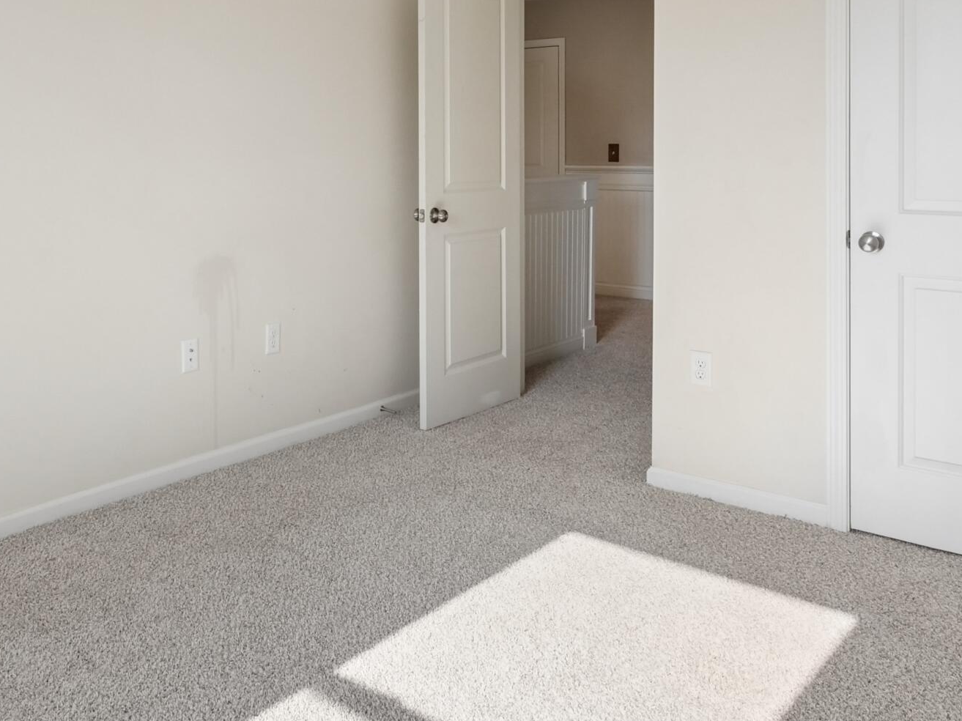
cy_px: 184
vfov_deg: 42.8
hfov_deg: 55.6
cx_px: 317
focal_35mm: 32
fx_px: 889
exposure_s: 1/200
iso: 640
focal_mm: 7
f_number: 7.1
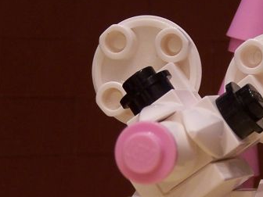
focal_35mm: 210
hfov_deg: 9.4
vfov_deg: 7.1
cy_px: 166
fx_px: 1596
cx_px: 199
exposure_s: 1/3
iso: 80
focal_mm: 11.5
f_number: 3.2
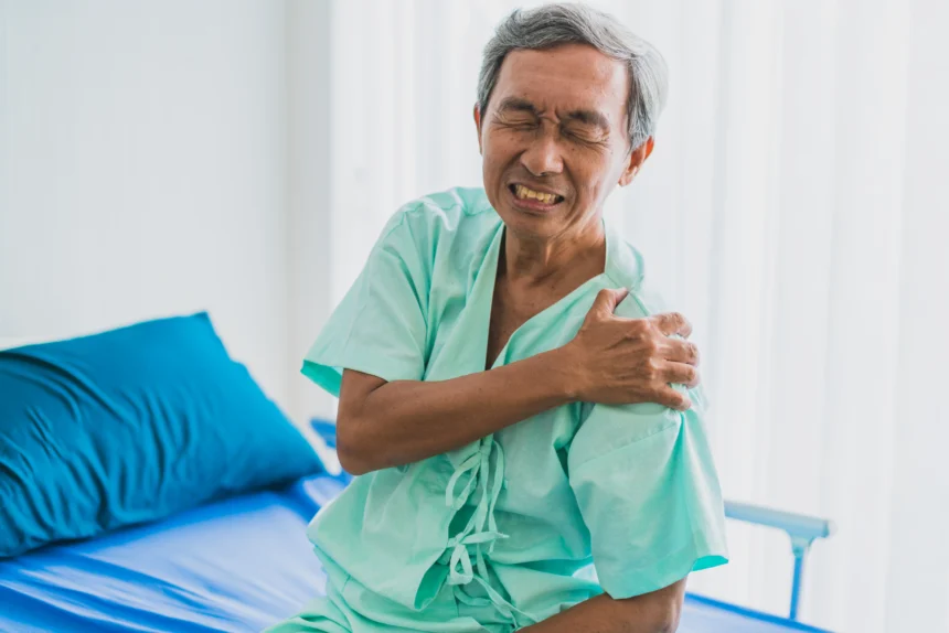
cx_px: 474
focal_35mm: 50
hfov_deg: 39.6
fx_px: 1318
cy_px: 316
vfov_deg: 27.0
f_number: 2
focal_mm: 50
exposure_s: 1/400
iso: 250
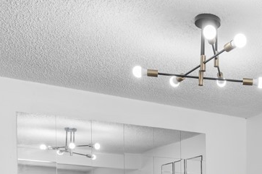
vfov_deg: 21.6
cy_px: 223
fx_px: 415
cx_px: 245
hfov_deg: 32.9
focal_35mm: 57
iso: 400
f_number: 8
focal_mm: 19
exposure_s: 1/13
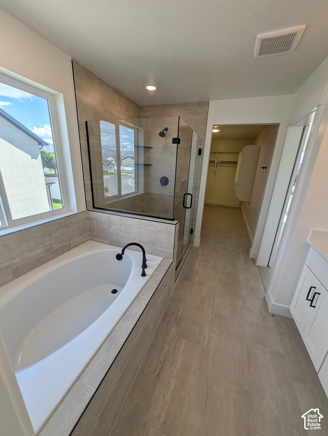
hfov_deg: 94.7
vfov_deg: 110.4
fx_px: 151
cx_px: 164
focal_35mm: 12
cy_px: 218
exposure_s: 1/900
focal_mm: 2.02
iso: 54
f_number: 1.7
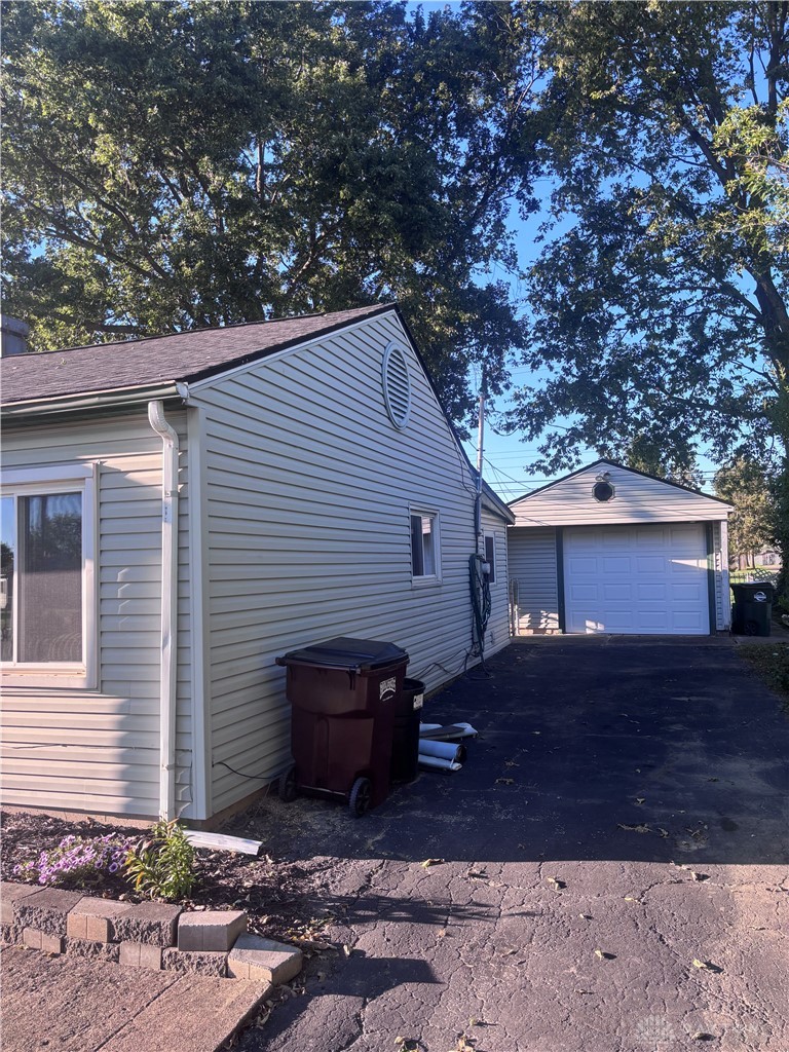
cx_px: 394
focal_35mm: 26
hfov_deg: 53.1
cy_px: 526
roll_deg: -0.5
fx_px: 790
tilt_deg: +3.7
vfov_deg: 67.3
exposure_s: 1/468
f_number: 1.6
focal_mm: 5.96
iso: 50
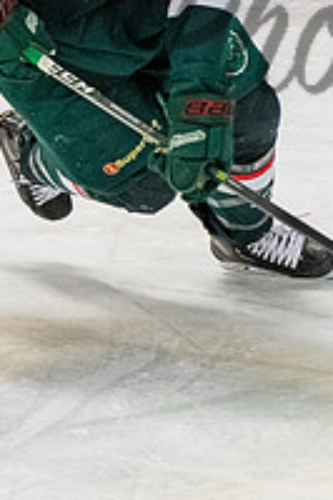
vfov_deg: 4.4
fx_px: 6560
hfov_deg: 2.9
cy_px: 10
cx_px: 185
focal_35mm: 472
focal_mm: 82
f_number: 3.5
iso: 2500
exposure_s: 1/800
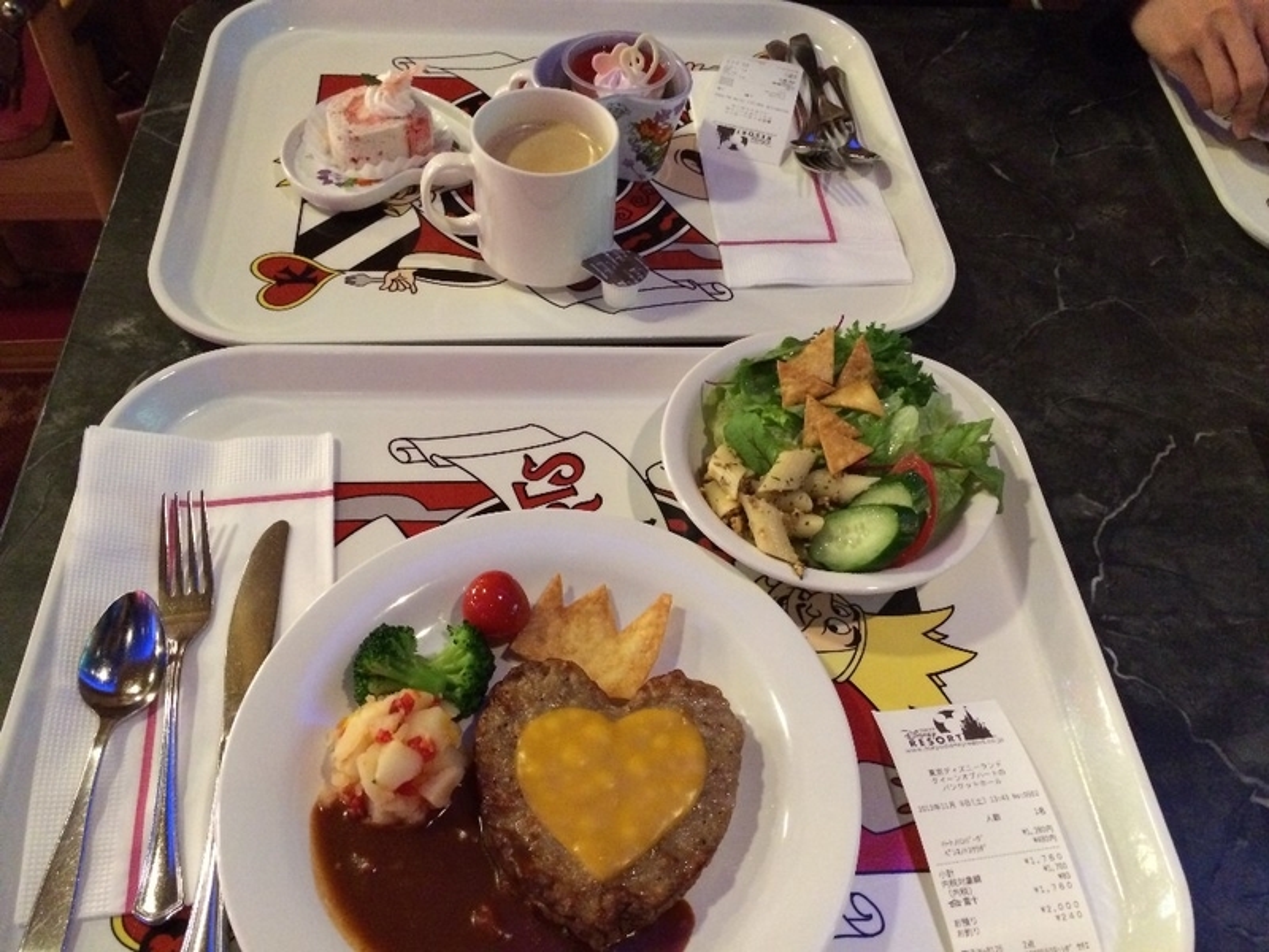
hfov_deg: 60.0
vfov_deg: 46.8
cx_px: 634
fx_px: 1100
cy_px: 476
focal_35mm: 30
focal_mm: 4.12
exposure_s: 1/15
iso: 500
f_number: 2.2
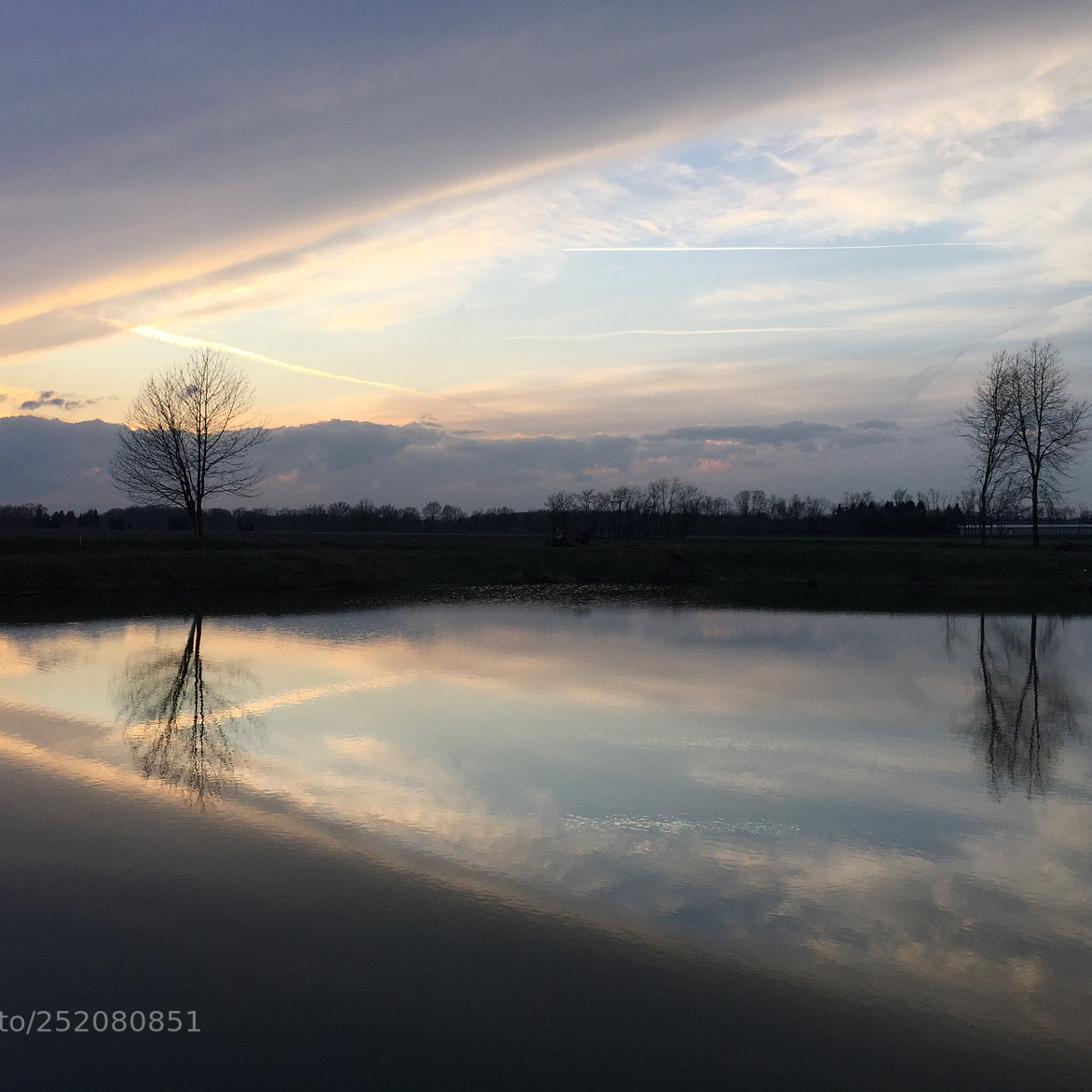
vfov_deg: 47.2
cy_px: 536
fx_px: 1249
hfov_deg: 47.1
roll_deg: -1.1
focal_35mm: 35
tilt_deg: +0.4
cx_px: 459
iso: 32
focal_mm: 4.15
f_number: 2.2
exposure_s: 1/233
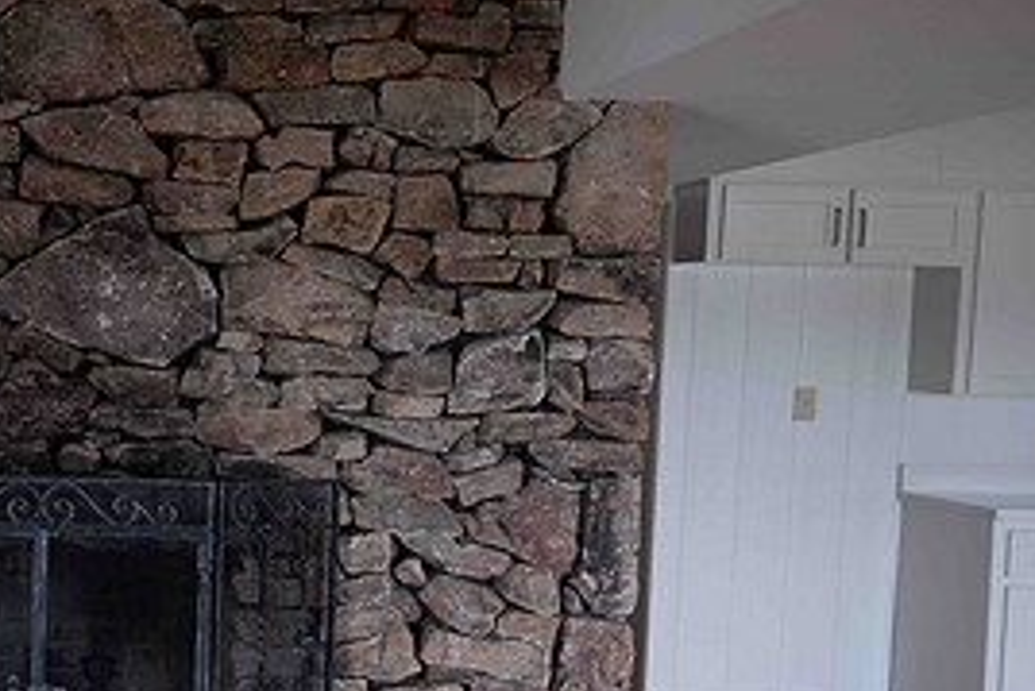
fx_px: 1496
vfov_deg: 25.9
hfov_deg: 35.7
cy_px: 469
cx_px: 89
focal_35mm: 52
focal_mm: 24
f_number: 2.5
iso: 640
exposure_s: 1/250
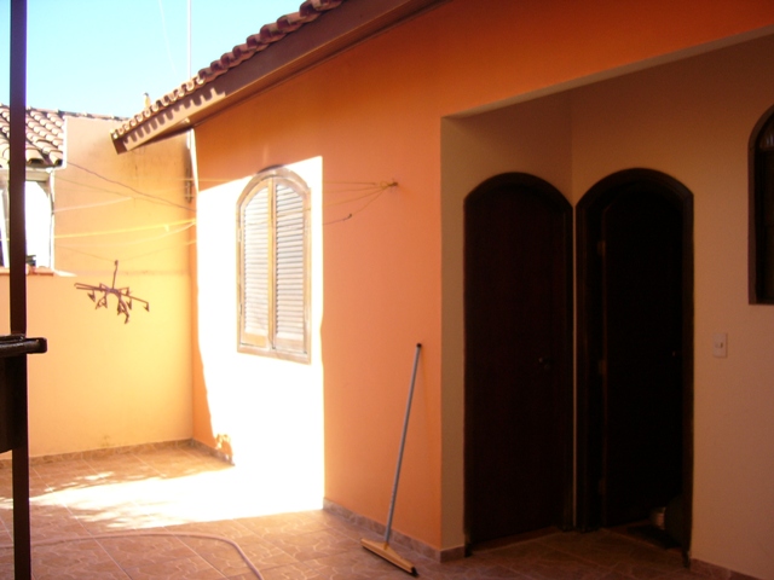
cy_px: 290
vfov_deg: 40.7
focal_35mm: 35
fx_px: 783
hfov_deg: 52.6
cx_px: 387
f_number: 2.8
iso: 50
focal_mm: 5.8
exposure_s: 1/200
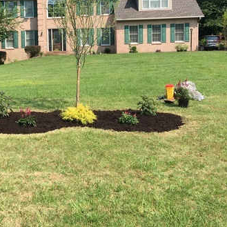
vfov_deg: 32.6
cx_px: 55
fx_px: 386
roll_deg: +0.9
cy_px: 82
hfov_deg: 32.1
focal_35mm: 52
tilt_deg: -1.4
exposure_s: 1/962
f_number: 2.2
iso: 25
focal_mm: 4.15
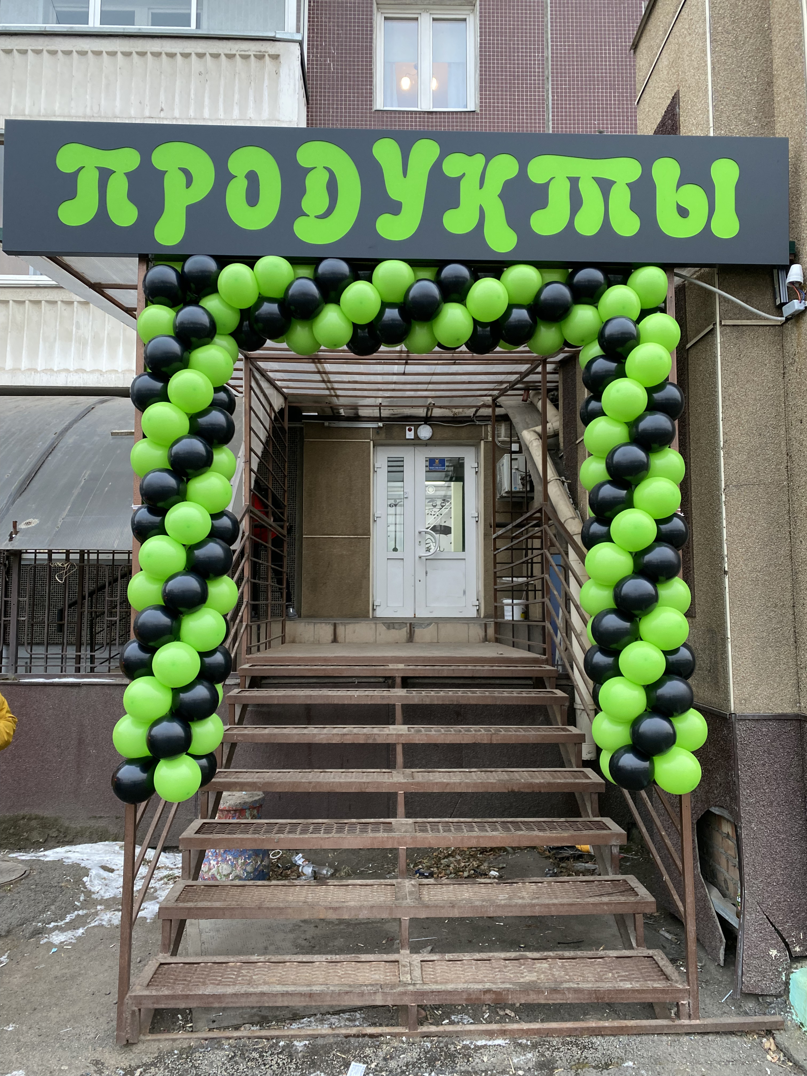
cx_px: 404
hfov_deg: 53.1
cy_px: 538
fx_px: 808
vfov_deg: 67.3
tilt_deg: +6.0
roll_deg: -0.5
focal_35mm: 26
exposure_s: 1/105
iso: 125
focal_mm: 4.25
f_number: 1.8
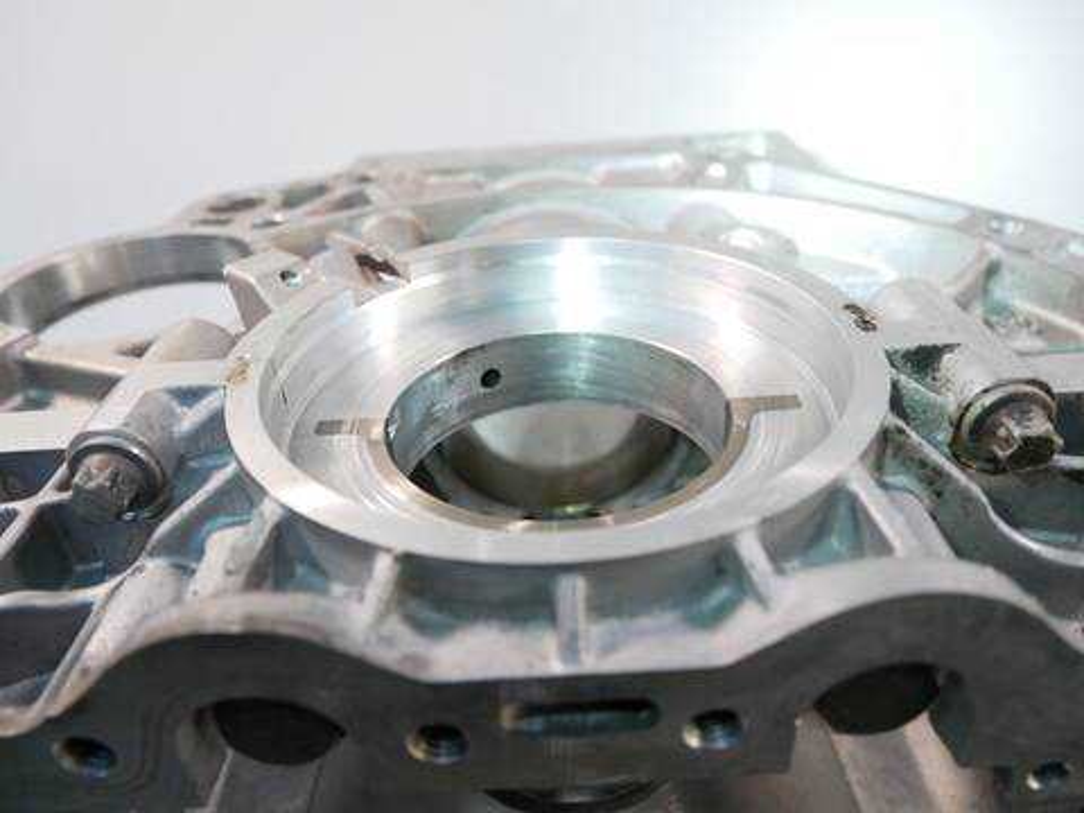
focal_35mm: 24
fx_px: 752
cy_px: 406
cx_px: 542
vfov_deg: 56.8
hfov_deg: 71.6
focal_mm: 12
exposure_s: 1/60
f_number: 3.5
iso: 640
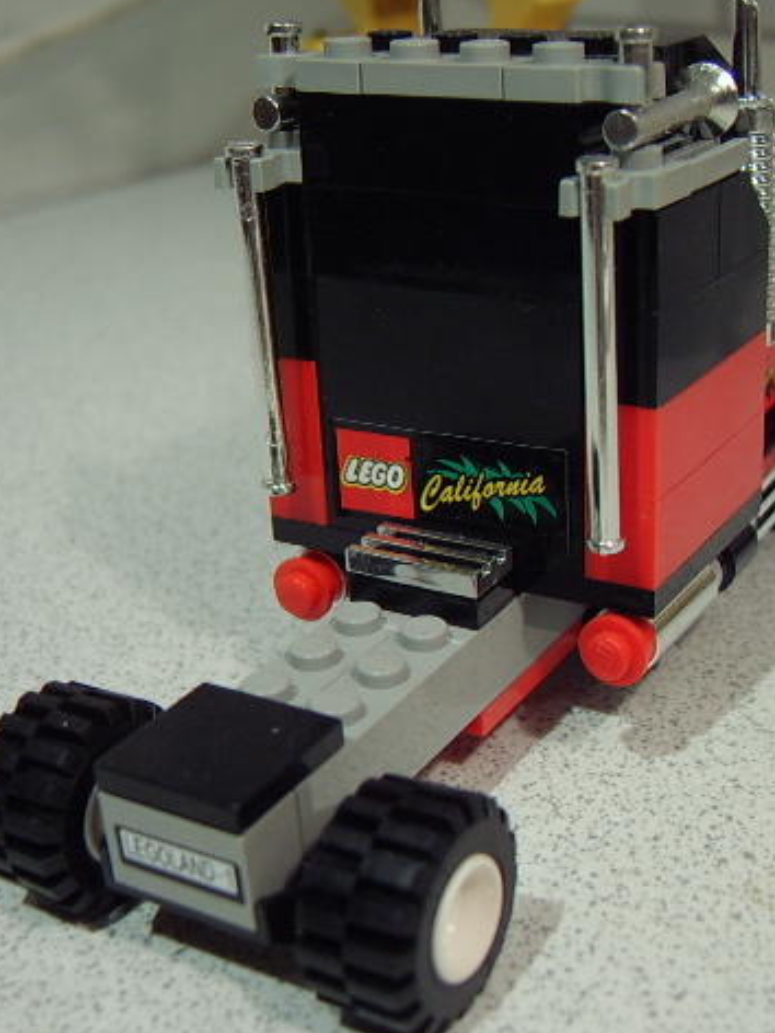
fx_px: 1254
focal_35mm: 42
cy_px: 519
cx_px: 495
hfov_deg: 34.1
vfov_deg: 44.8
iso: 100
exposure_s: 1/27
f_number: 2.7
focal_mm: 8.13
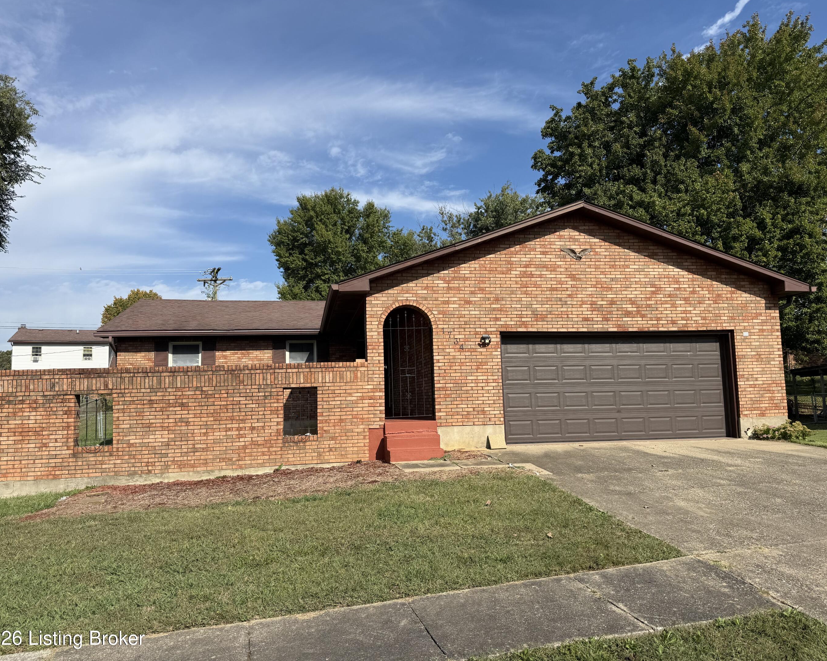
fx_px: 636
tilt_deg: +7.3
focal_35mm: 26
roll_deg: +1.5
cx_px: 423
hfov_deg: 66.0
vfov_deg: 54.9
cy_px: 326
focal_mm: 6.76
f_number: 1.78
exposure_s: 1/5714
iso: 80
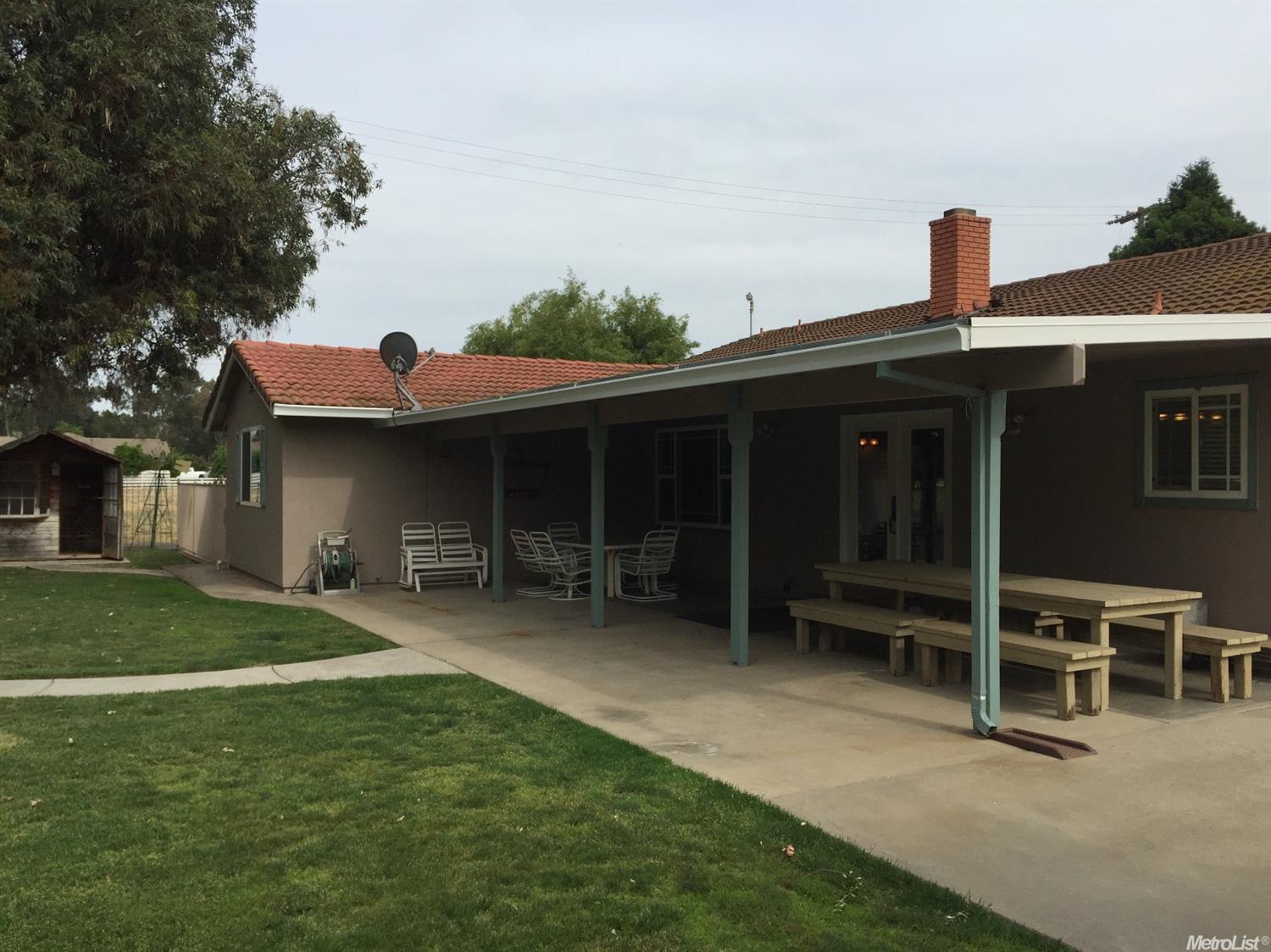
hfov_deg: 61.7
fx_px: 1064
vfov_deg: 48.2
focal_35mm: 29
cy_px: 476
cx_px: 636
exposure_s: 1/2639
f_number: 2.2
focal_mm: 4.15
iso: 32
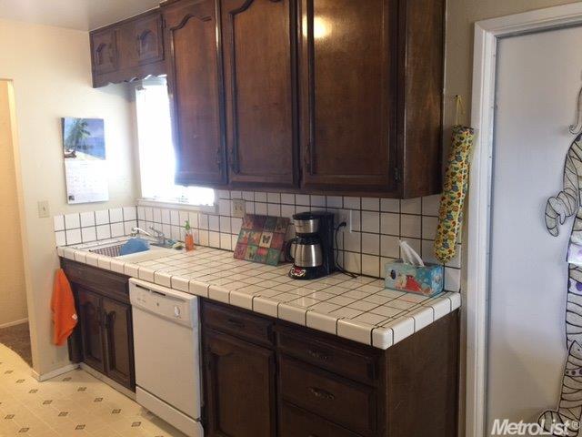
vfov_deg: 48.2
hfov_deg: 61.7
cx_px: 291
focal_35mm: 29
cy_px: 218
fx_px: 488
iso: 100
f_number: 2.2
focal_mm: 4.15
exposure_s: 1/10
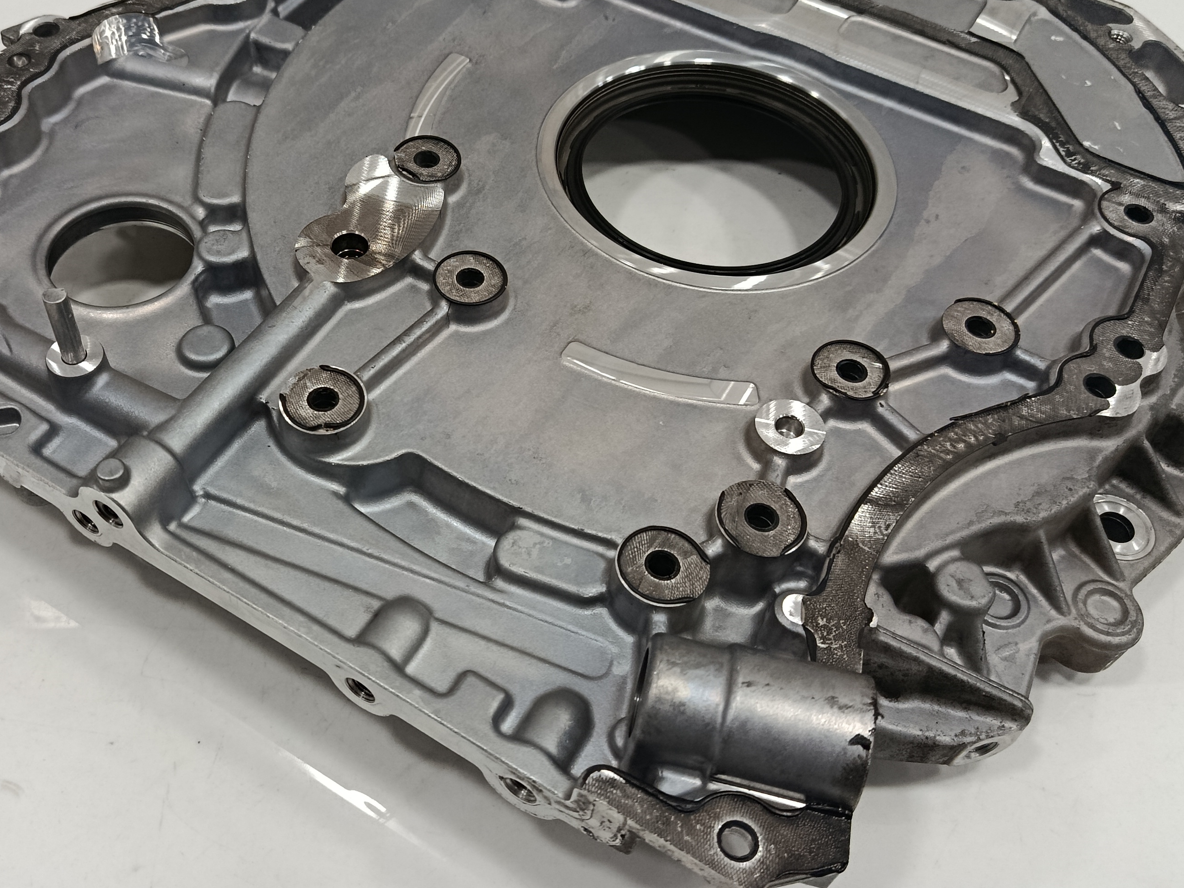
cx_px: 456
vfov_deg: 38.6
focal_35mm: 37
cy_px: 387
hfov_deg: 49.7
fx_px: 1265
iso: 1128
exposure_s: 1/100
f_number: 1.7
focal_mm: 5.24
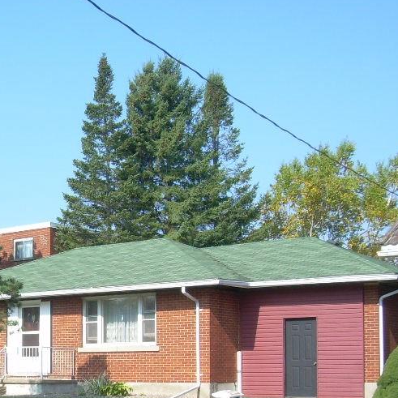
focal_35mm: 70
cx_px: 45
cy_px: 289
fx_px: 911
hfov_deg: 24.0
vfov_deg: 24.4
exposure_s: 1/273
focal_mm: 6.3
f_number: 4.6
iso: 50
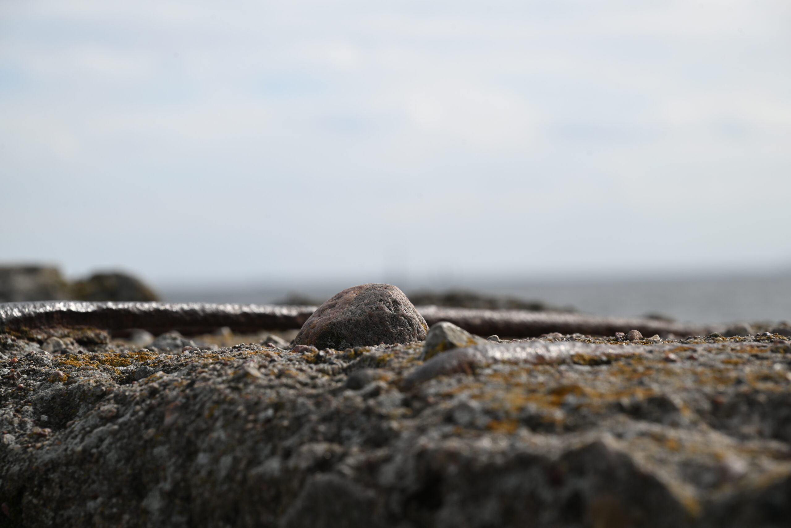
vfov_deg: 11.4
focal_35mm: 120
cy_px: 264
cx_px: 396
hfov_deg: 17.1
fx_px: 2637
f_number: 11
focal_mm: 120
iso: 100
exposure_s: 1/250
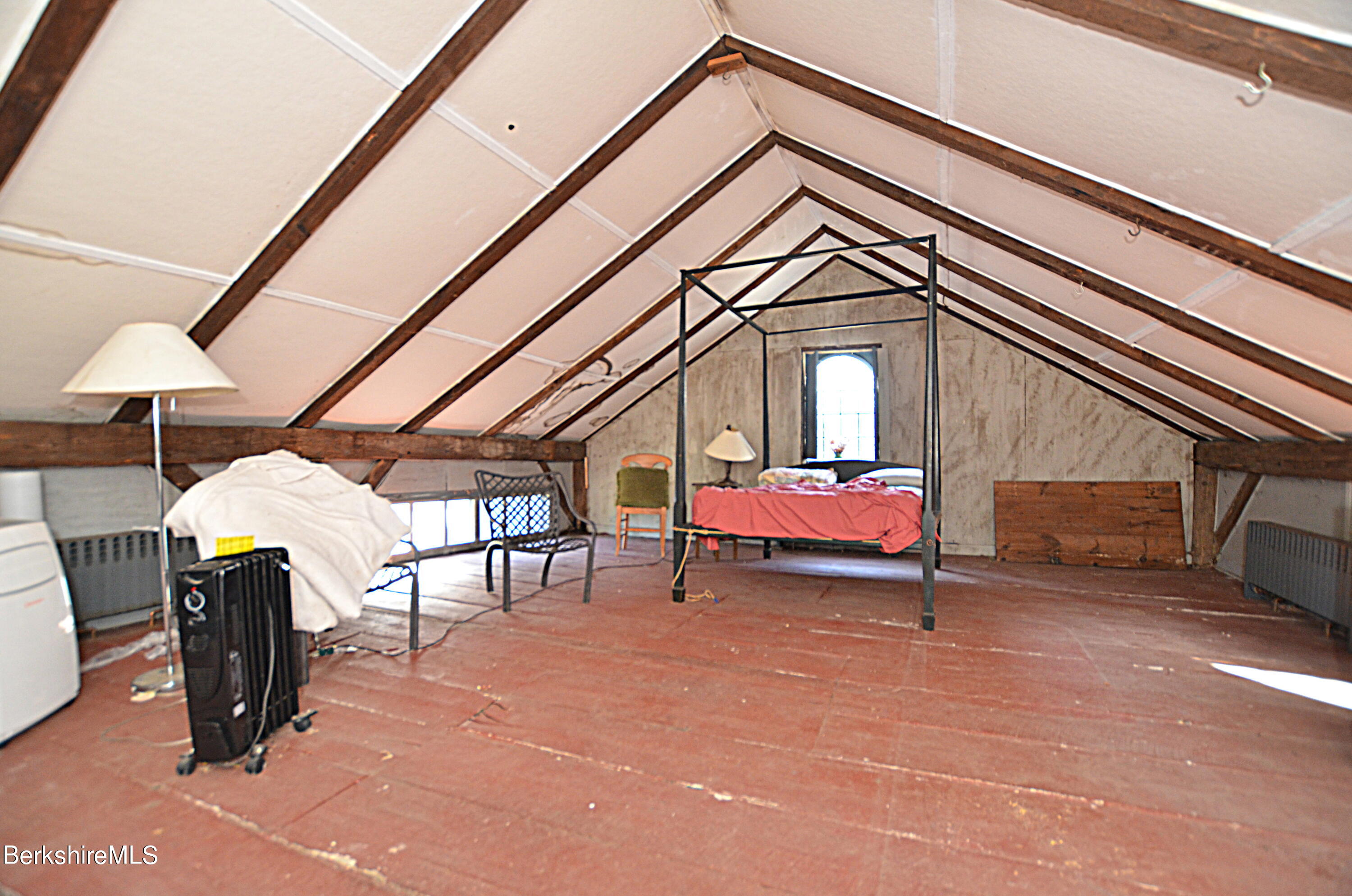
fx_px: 562
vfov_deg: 77.1
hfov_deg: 100.5
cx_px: 676
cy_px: 448
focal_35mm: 15
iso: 720
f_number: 3.5
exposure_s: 1/40
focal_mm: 10
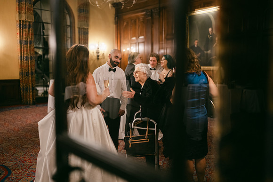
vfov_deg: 37.9
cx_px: 136
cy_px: 91
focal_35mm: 35
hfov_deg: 54.4
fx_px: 265
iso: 1400
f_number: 1.2
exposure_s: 1/125
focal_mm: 35
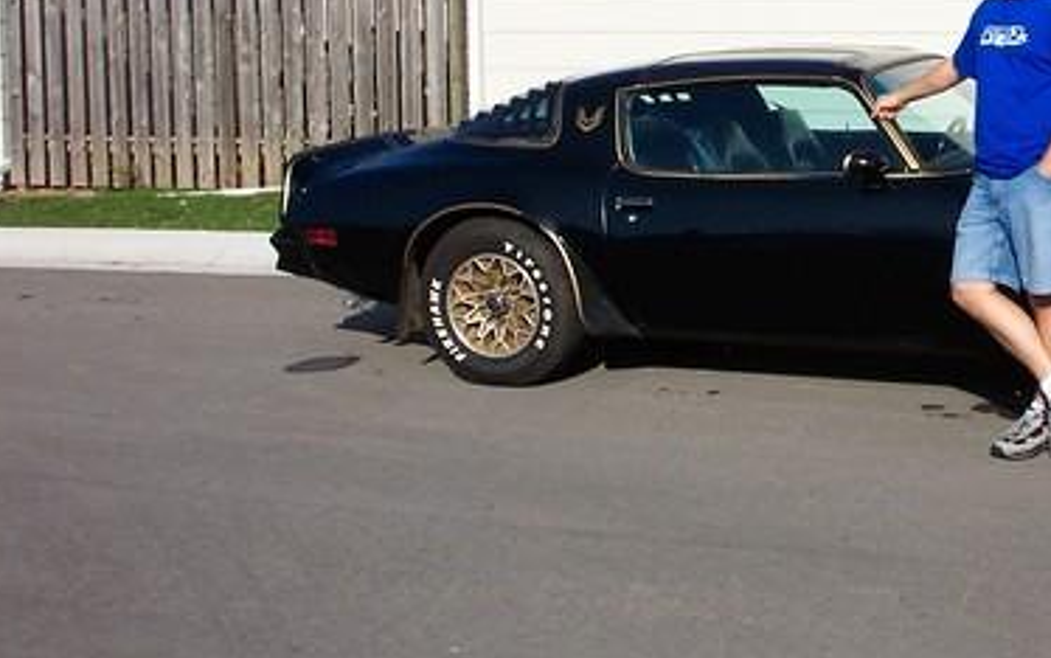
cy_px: 136
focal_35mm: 61
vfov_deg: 21.1
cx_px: 877
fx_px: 1748
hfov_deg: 32.3
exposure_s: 1/250
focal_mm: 7.5
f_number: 9.5
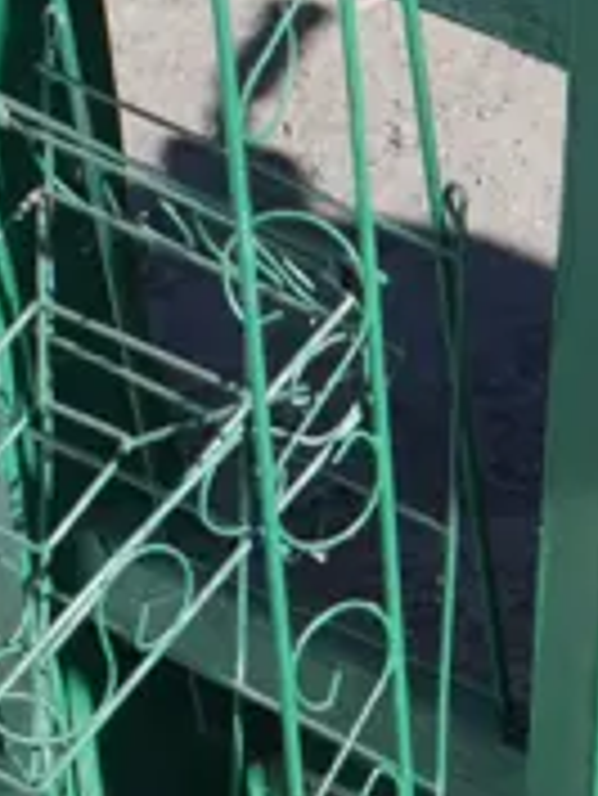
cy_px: 1273
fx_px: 3727
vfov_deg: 11.6
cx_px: 1464
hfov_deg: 8.4
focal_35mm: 162
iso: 200
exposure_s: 1/400
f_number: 6.3
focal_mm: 14
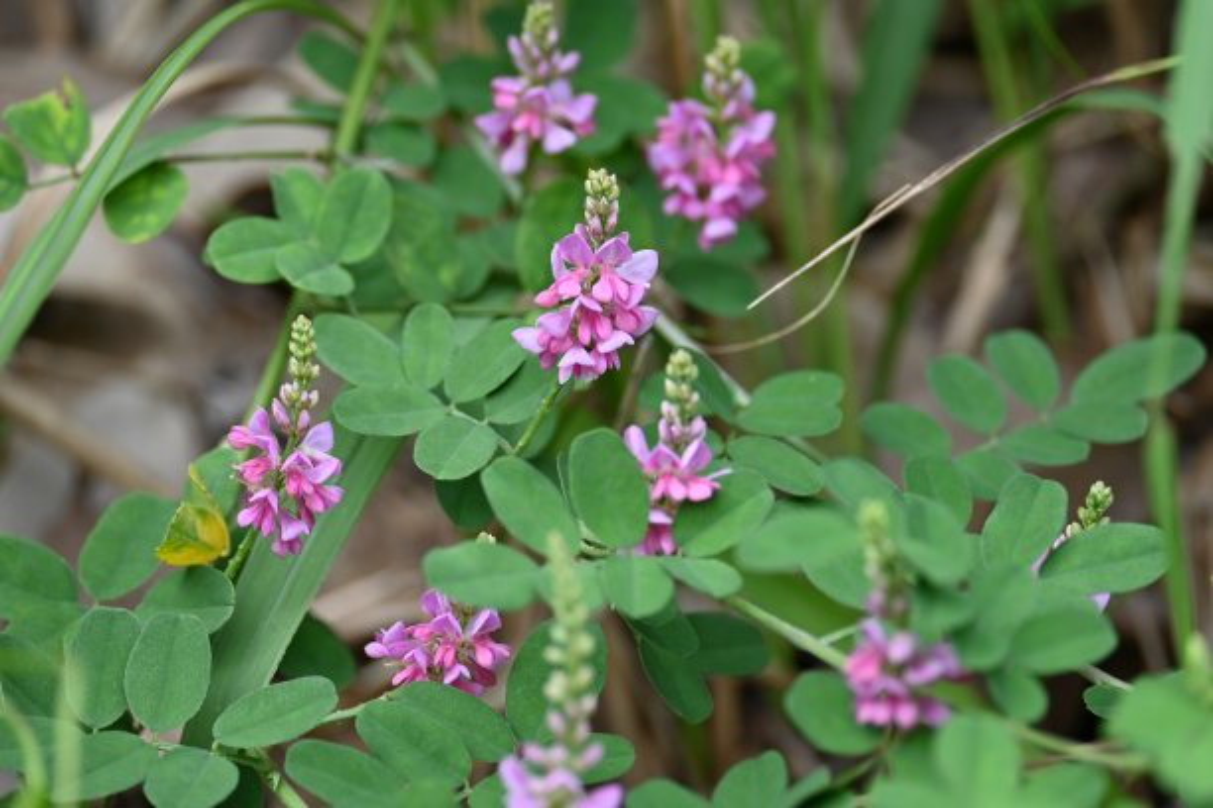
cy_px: 404
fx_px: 10108
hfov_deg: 6.9
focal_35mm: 300
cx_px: 606
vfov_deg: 4.6
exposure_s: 1/400
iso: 360
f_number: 6.3
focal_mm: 200
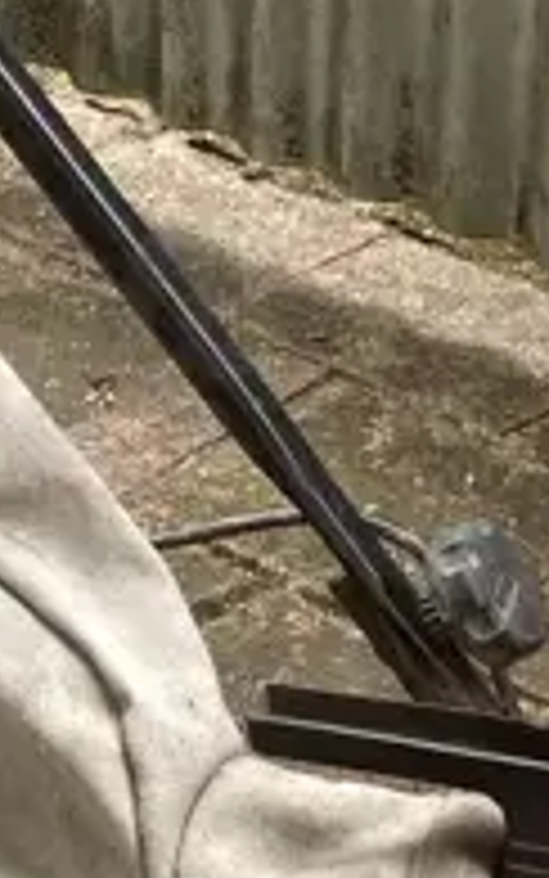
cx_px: 72
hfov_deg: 8.4
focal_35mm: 156
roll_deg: +0.0
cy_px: 468
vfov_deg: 13.4
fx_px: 3732
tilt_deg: -30.1
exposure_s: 1/121
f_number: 1.8
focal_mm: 3.99
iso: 50
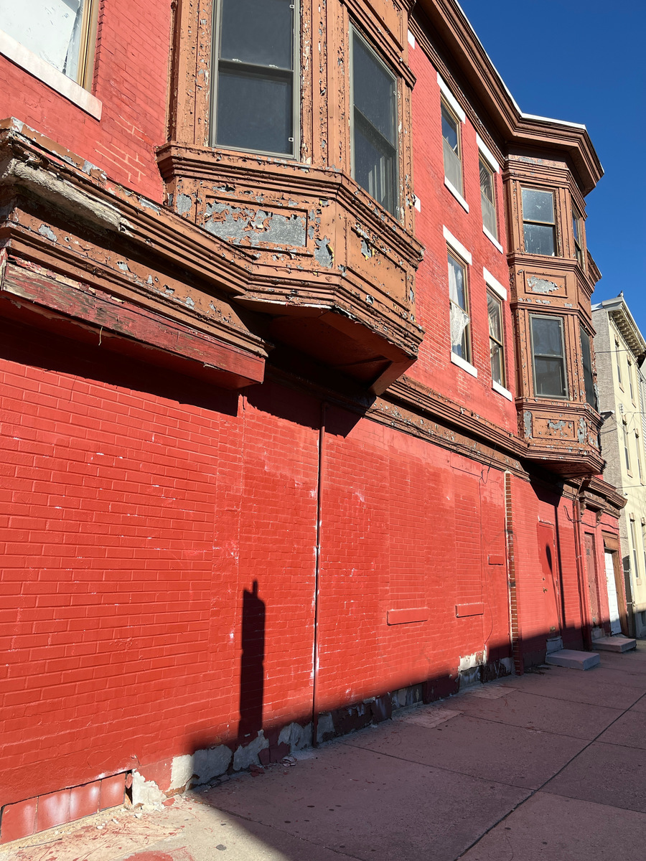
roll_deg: -0.5
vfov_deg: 67.3
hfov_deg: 53.1
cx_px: 323
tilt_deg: +13.1
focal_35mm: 26
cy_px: 430
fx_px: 647
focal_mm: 5.1
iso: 50
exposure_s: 1/2137
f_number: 1.6
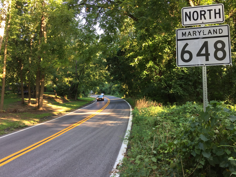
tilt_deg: +1.9
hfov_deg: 61.7
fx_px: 198
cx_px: 118
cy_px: 88
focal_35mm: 29
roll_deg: -0.9
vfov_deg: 48.2
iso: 32
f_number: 2.2
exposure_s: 1/60
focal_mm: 4.15
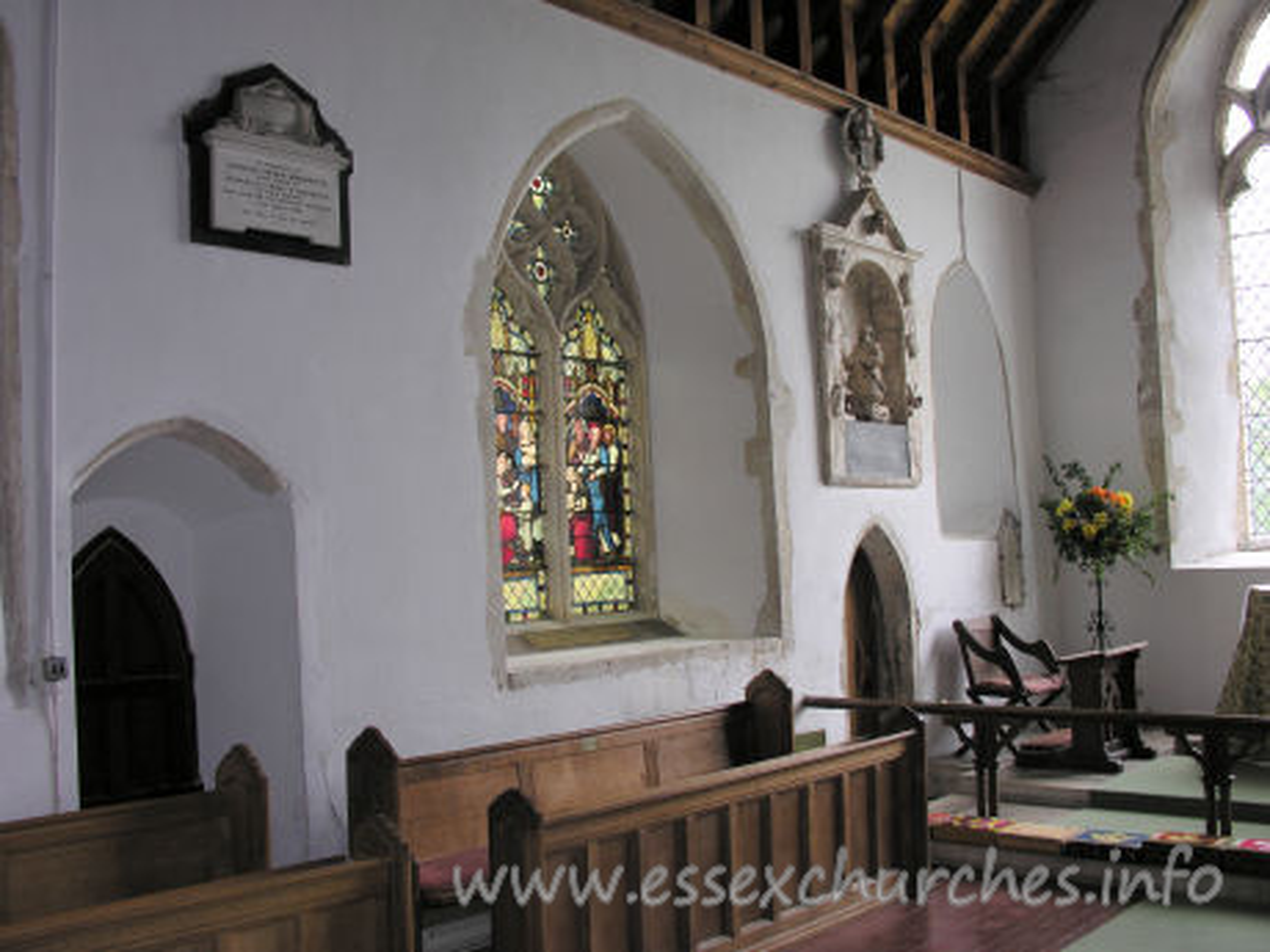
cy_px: 476
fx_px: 1284
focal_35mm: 35
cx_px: 635
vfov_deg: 40.7
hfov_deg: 52.6
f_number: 2.8
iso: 50
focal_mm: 8.9
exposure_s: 1/30
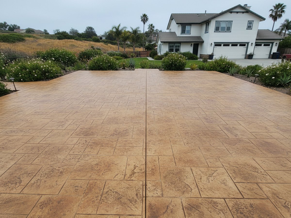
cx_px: 146
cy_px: 109
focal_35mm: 26
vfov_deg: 53.1
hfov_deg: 67.3
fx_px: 219
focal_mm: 5.7
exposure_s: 1/851
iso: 737
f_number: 1.6
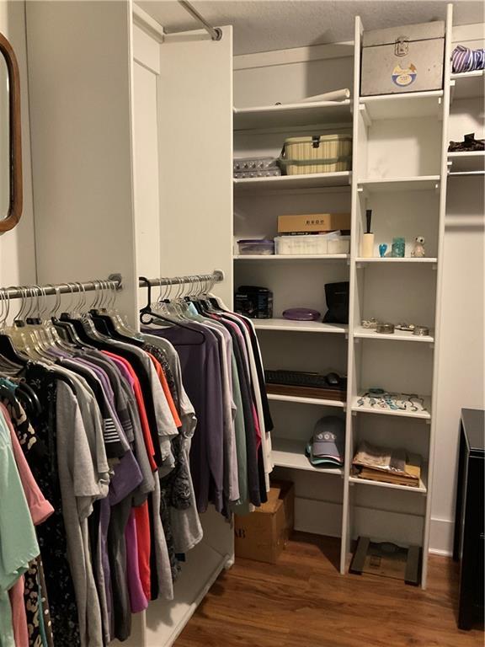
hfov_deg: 48.2
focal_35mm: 29
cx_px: 242
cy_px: 324
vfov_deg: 61.7
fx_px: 542
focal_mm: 3
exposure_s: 1/30
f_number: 1.8
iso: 250
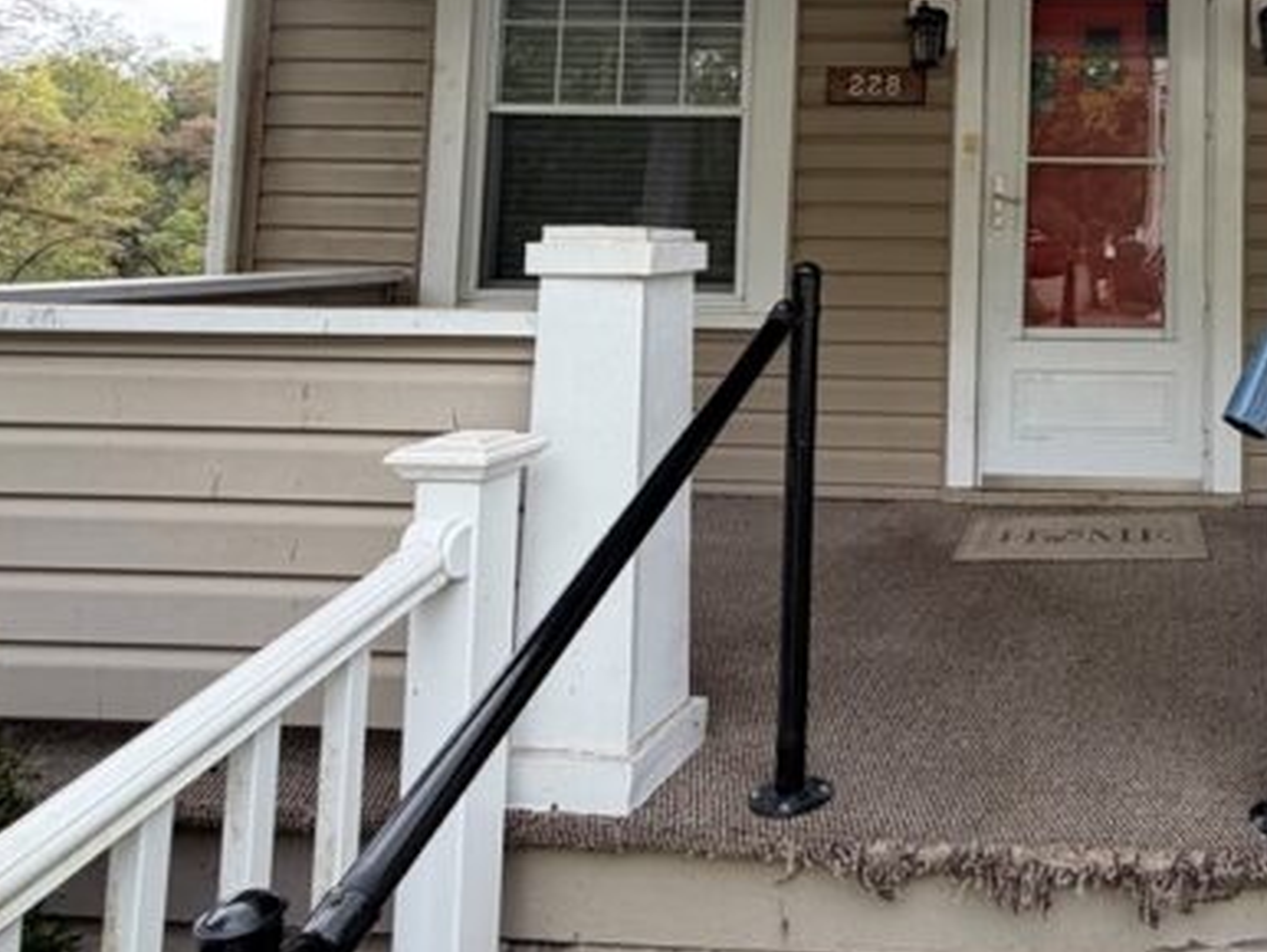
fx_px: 1062
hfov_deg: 52.9
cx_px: 1172
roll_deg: -1.3
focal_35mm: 29
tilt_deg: +3.6
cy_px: 184
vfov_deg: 45.7
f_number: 2.2
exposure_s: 1/124
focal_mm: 2.22
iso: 40
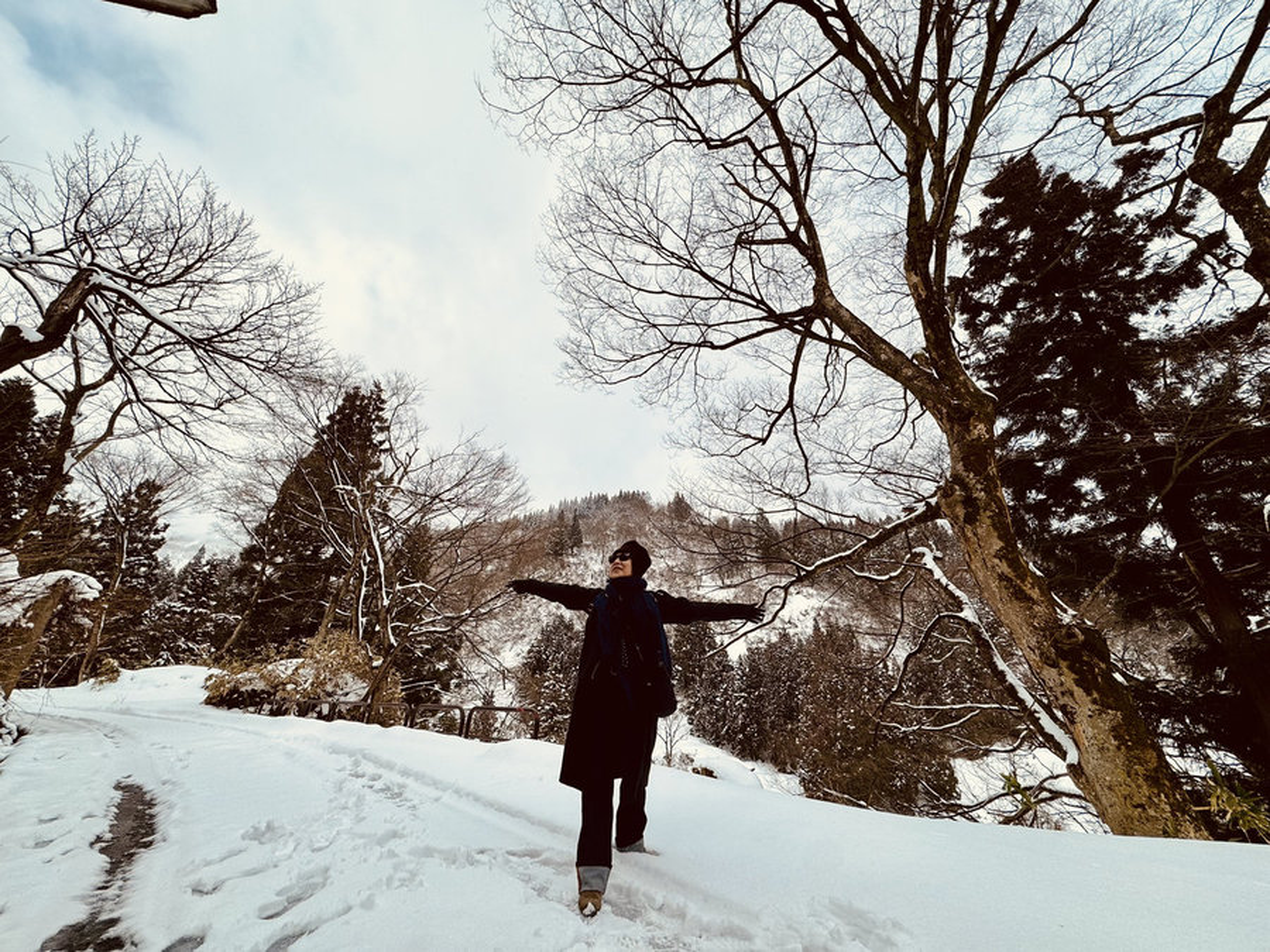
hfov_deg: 102.1
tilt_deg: +26.7
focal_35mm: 14
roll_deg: -0.1
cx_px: 635
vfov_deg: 85.7
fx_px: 514
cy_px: 476
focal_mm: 2.22
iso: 50
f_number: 2.2
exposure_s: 1/2770
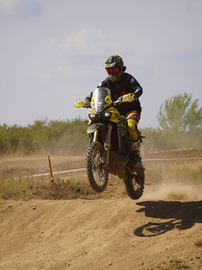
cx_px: 98
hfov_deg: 6.4
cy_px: 138
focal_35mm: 234
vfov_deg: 8.5
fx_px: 1816
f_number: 5.6
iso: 100
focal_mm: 139
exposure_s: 1/800
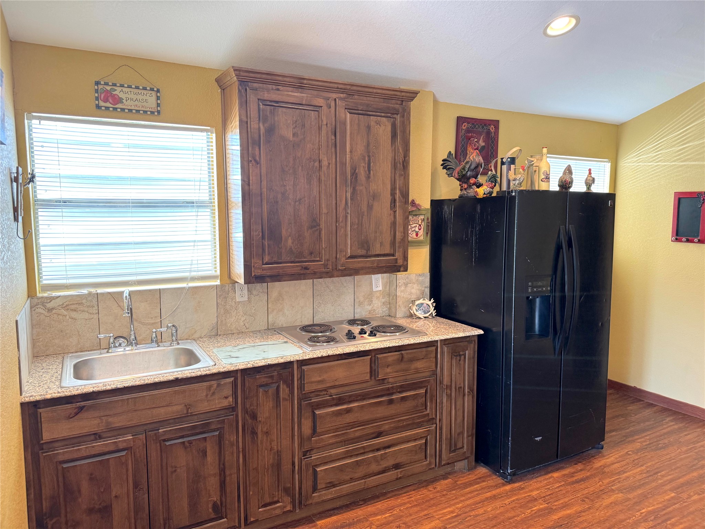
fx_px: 489
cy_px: 264
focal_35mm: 24
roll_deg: +0.2
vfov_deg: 56.8
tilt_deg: -5.9
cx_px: 352
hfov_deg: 71.6
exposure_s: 1/120
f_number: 1.78
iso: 200
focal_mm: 6.76
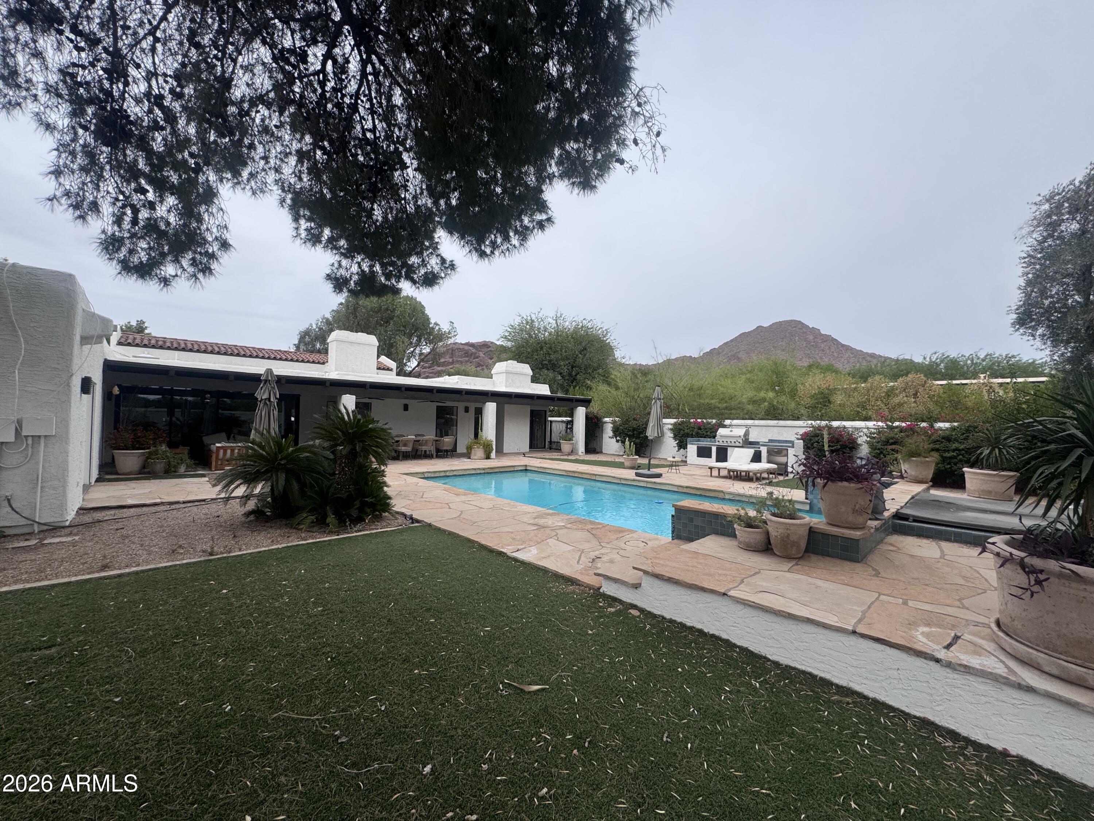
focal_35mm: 14
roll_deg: -0.8
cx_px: 547
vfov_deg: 85.7
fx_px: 442
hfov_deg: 102.1
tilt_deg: +1.2
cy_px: 410
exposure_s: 1/2146
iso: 50
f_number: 2.2
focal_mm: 2.22
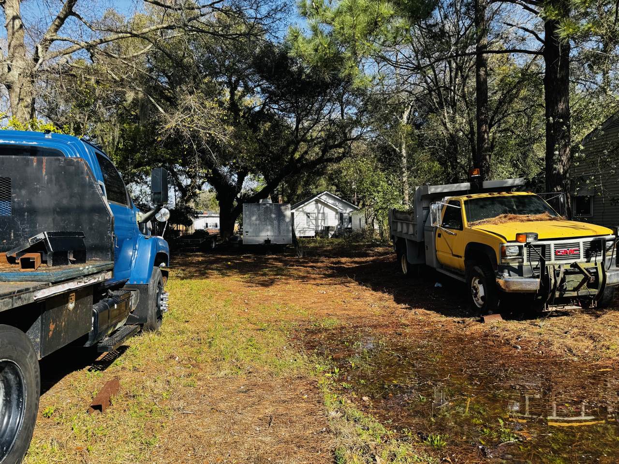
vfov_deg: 56.8
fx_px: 429
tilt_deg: -1.1
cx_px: 310
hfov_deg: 71.6
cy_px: 232
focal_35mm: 24
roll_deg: +1.2
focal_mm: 6.76
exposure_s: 1/1560
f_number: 1.78
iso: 80
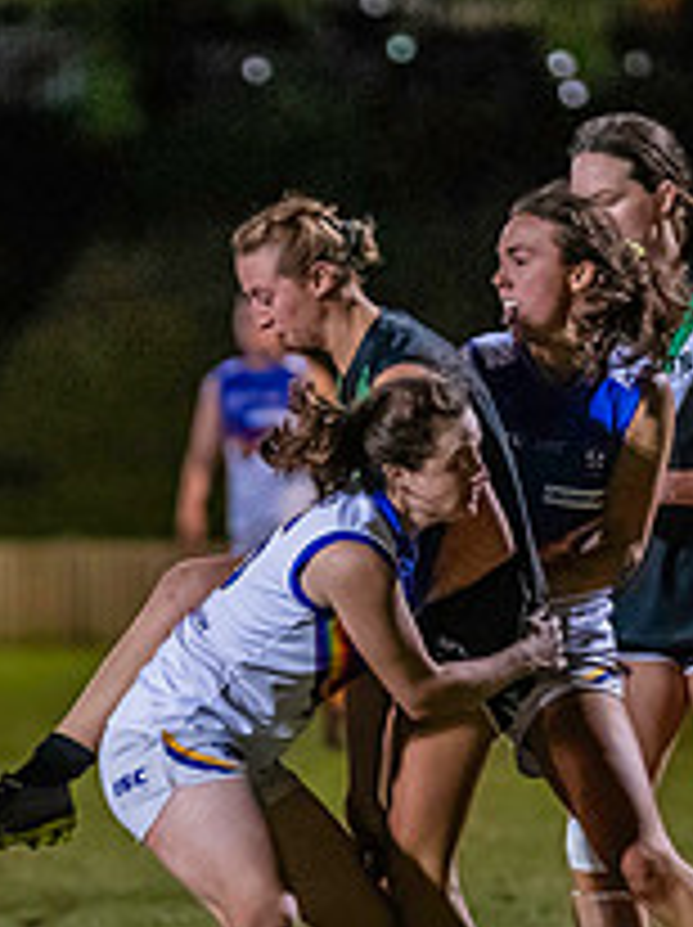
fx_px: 17333
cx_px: 250
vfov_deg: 3.1
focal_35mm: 648
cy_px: 778
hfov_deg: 2.3
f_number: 2.8
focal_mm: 180
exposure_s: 1/1000
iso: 10000
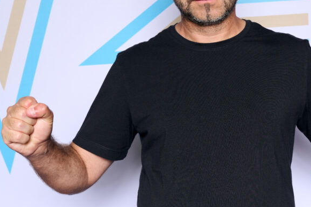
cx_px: 198
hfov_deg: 32.7
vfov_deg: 22.2
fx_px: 526
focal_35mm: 61
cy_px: 57
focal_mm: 34.5
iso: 160
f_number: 5.6
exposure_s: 1/200
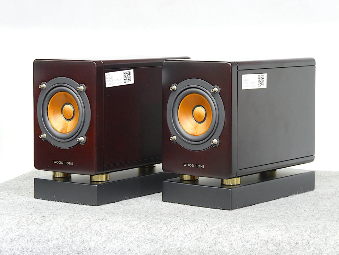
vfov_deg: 14.0
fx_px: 1038
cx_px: 170
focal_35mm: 106
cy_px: 128
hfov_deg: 18.5
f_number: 5.1
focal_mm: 19
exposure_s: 1/2.5
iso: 200
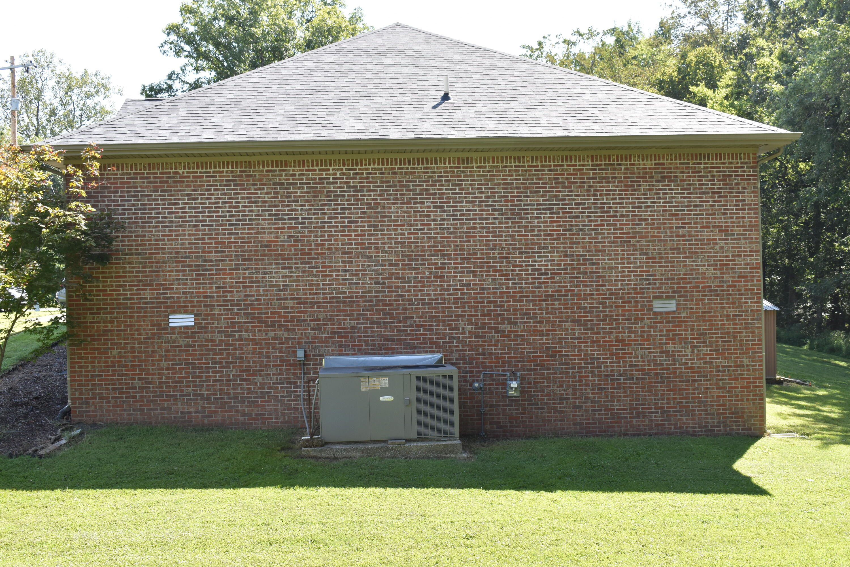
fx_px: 956
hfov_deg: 47.9
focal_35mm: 40
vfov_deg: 33.0
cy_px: 284
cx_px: 425
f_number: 8
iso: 320
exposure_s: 1/250
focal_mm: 27
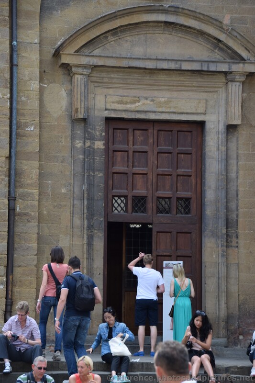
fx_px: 1435
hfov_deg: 10.2
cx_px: 128
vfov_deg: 15.2
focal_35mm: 135
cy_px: 192
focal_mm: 90
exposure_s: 1/200
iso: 400
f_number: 7.1
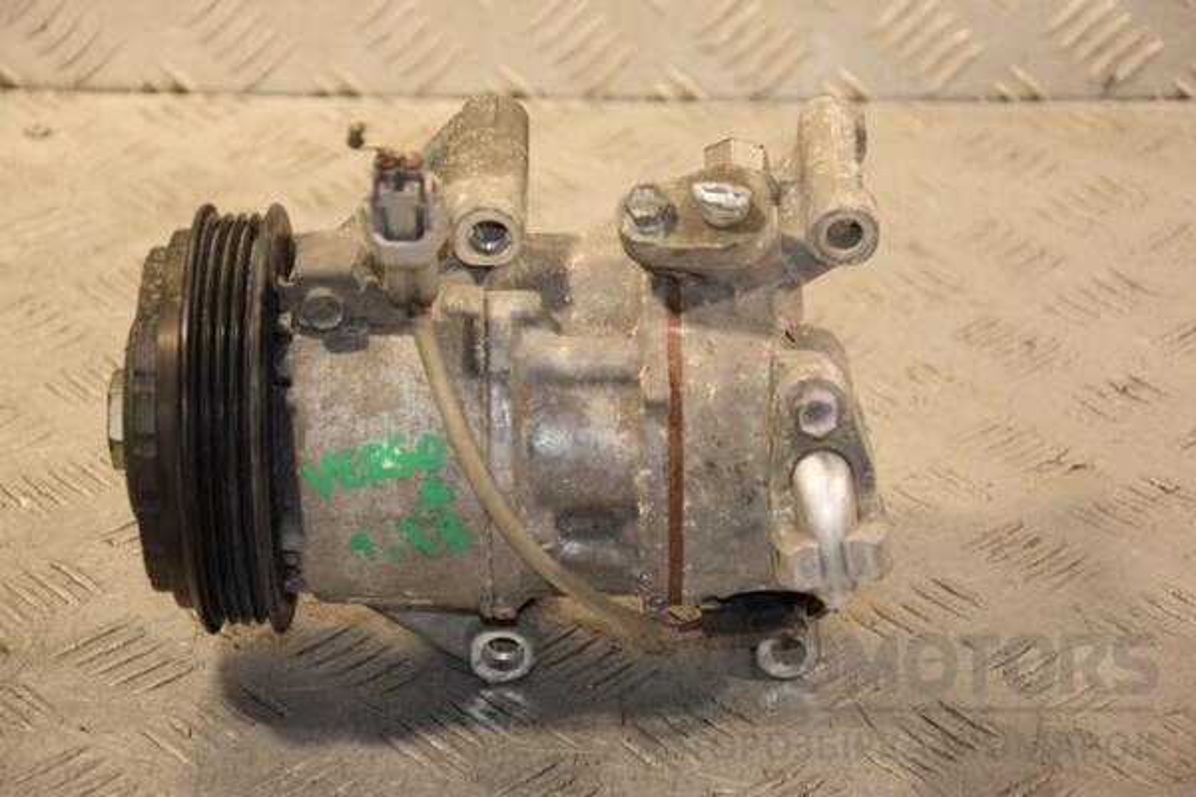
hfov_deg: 19.5
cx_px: 598
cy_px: 398
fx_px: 3488
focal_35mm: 105
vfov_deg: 13.0
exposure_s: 1/160
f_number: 5.3
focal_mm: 70
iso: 800
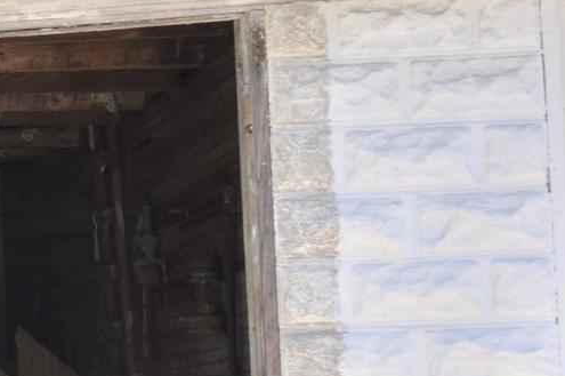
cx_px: -515
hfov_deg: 12.4
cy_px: 256
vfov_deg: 9.2
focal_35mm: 149
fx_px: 2336
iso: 200
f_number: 7.1
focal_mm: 24
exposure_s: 1/200
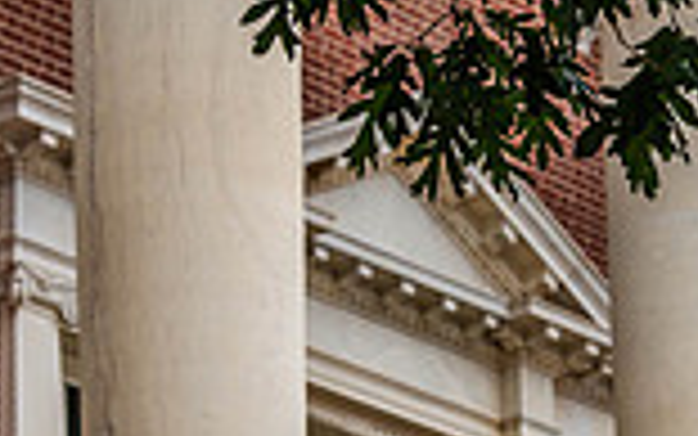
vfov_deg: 5.1
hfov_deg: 8.2
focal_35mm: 254
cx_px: 608
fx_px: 4834
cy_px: 856
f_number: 8
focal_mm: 65
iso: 90
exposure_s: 1/200
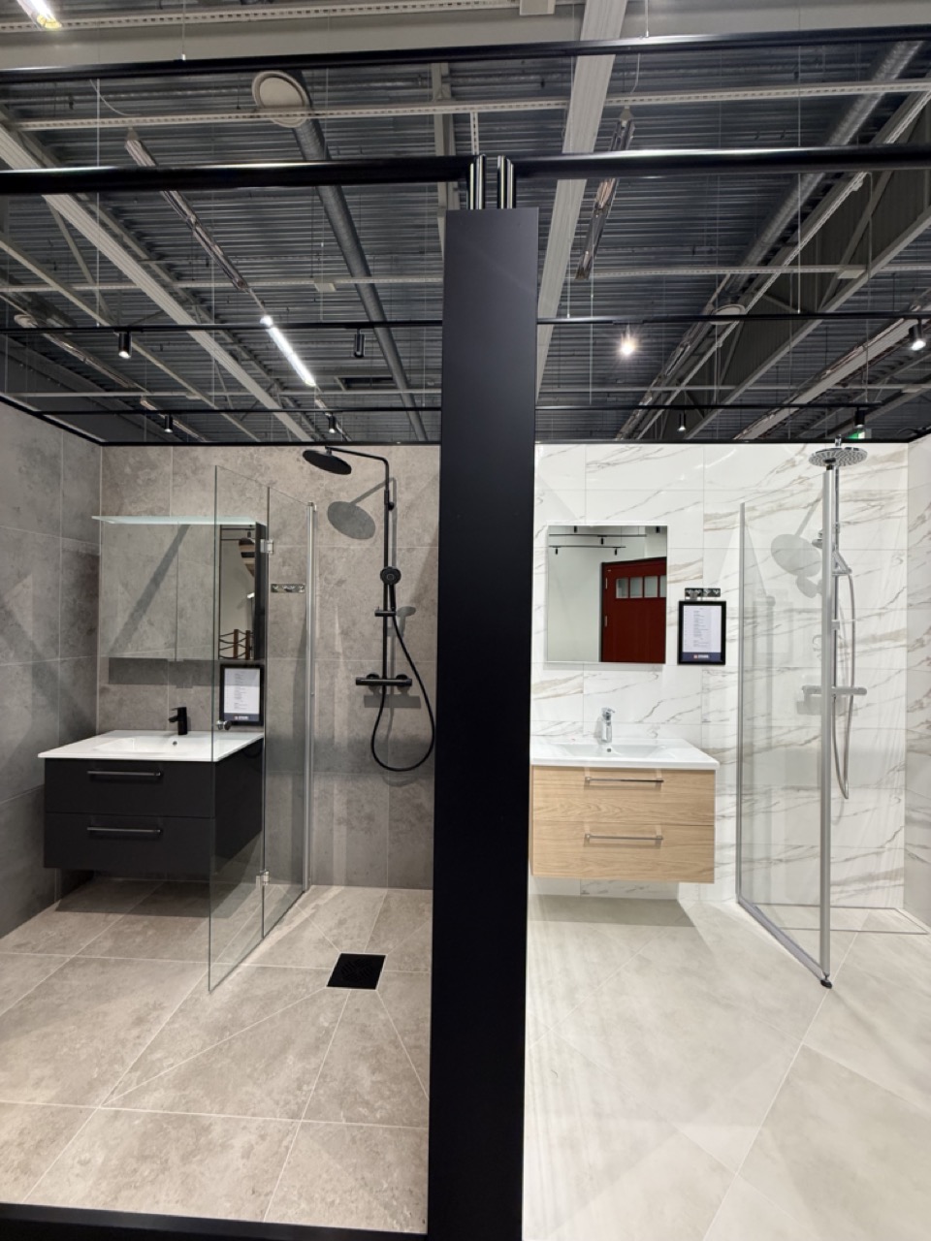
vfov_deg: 102.1
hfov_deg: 85.7
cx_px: 466
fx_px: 502
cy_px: 620
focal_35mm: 14
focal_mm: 2.22
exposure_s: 1/100
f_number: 2.2
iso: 250
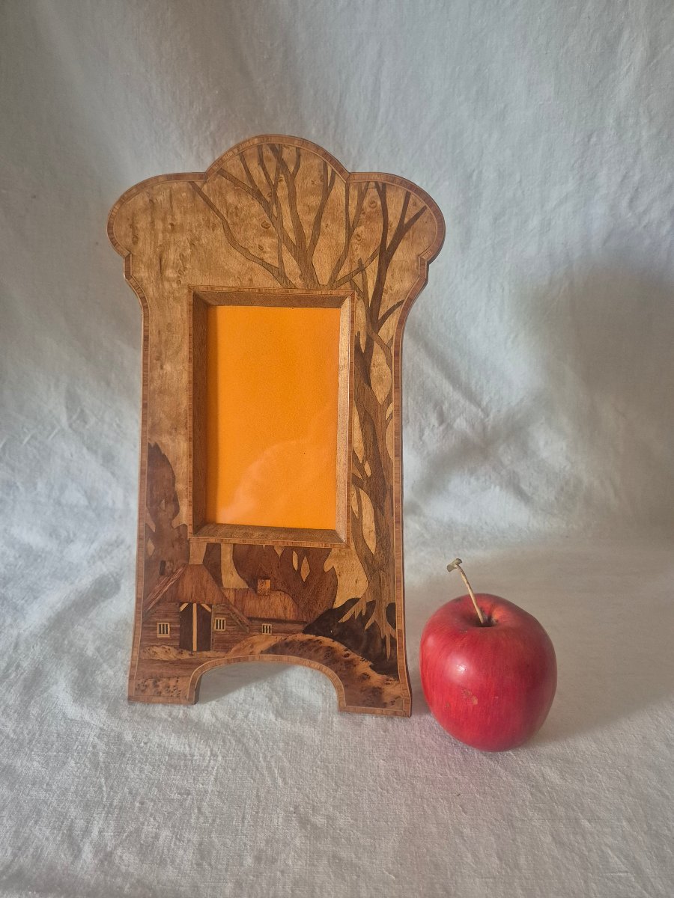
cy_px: 449
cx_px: 337
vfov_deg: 73.9
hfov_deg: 58.9
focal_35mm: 23
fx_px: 597
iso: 1000
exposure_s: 1/100
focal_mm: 5.4
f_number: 1.8
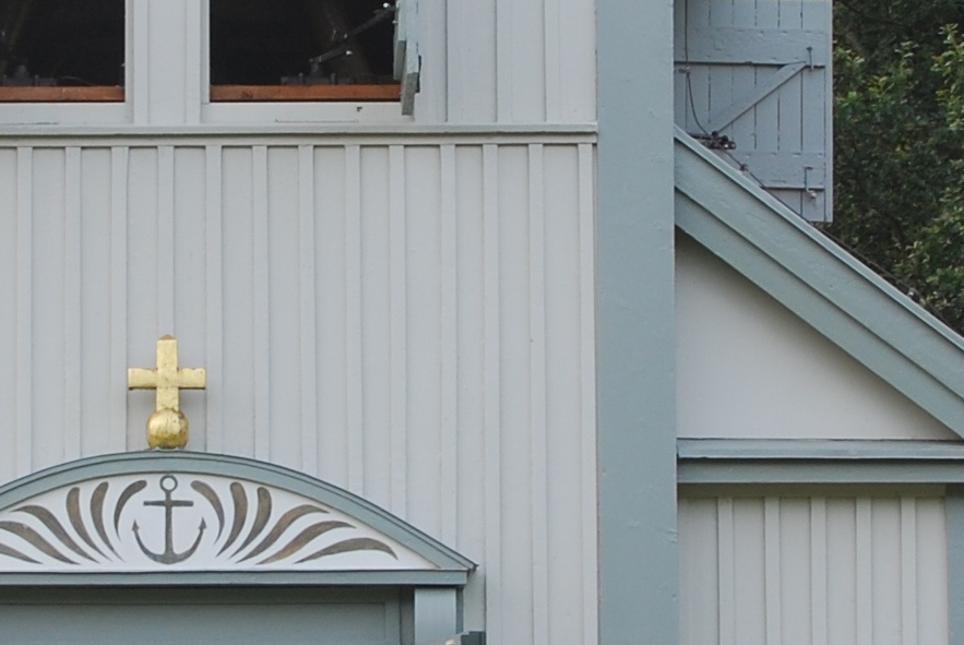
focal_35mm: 230
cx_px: 168
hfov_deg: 8.9
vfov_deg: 6.0
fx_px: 6171
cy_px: 404
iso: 140
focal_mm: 35
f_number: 5.6
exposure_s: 1/125
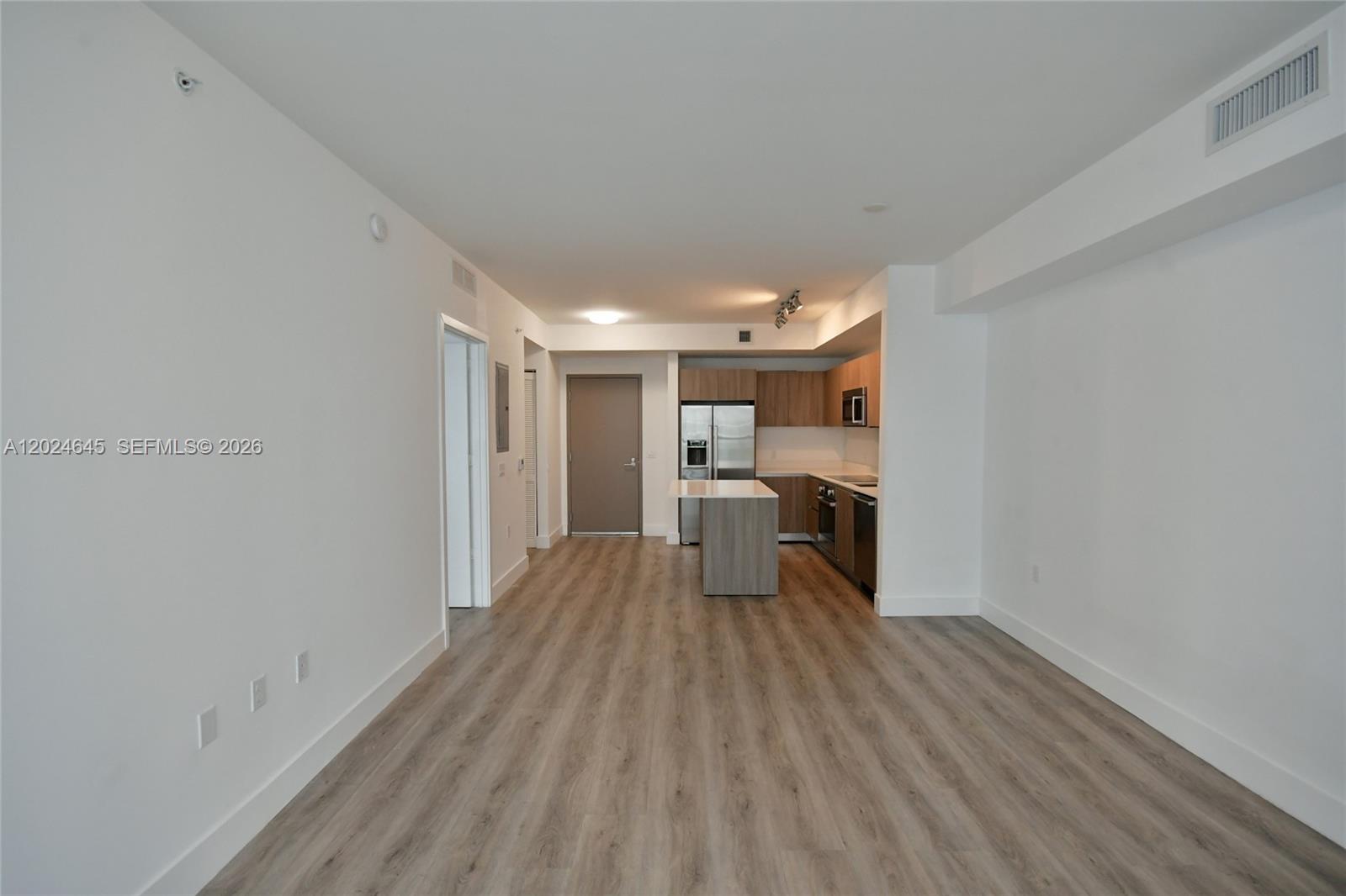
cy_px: 448
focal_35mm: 15
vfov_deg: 77.3
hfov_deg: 100.4
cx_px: 673
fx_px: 561
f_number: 6.3
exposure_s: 1/100
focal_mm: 10
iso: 2500
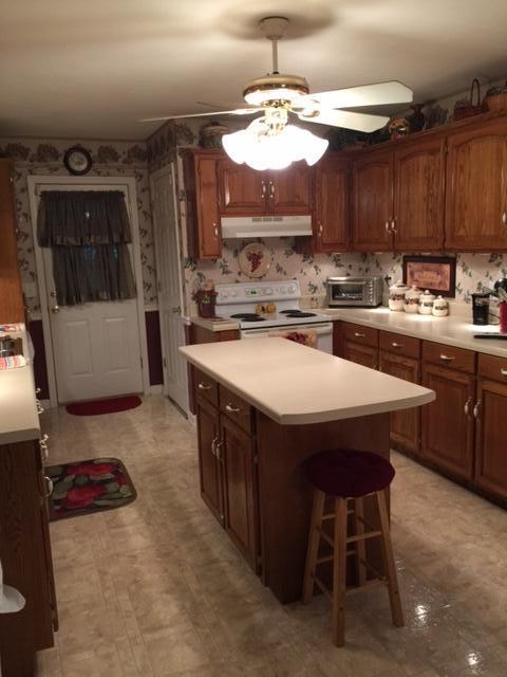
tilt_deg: -9.2
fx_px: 566
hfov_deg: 48.2
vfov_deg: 61.7
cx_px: 254
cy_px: 338
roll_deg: +1.2
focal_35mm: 29
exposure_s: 1/15
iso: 80
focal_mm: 4.15
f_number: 2.2
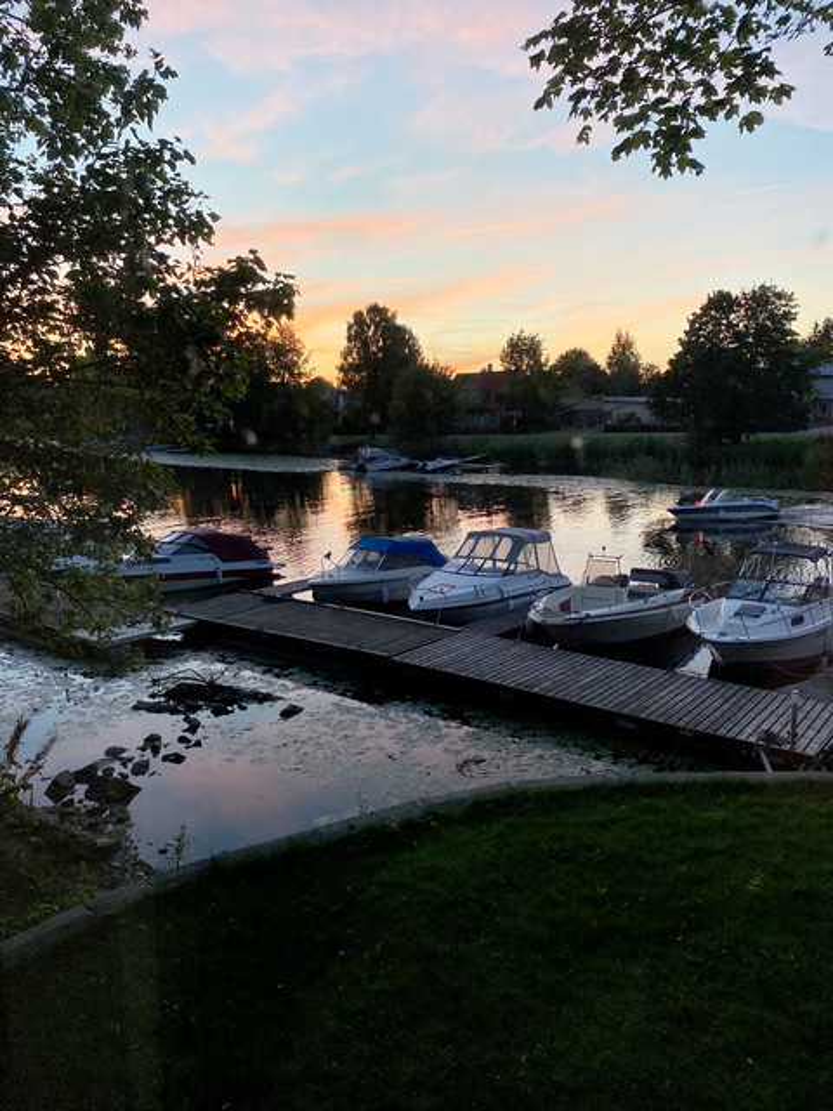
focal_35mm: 26
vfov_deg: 67.3
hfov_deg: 53.1
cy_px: 556
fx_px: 834
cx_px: 416
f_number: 1.8
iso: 125
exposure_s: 1/121
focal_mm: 4.25
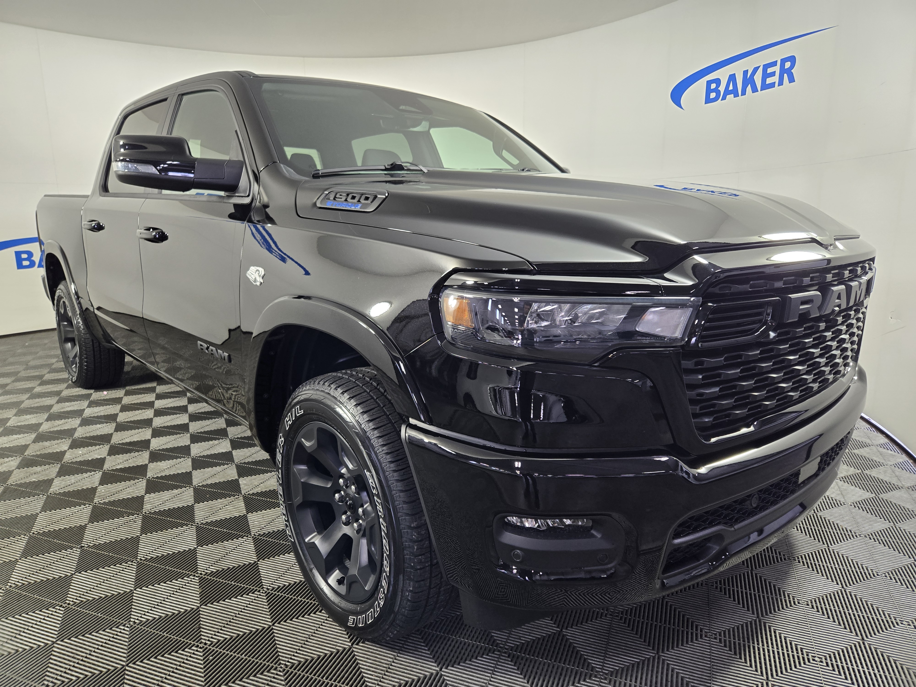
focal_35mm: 23
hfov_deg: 73.9
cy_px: 344
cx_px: 458
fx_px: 609
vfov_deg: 58.9
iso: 100
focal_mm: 5.4
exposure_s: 1/120
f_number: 1.8
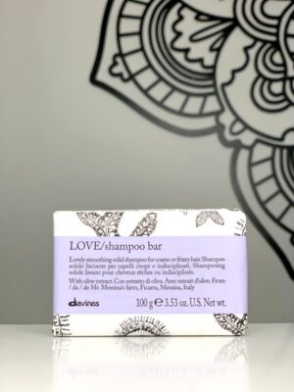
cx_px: 147
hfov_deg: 28.0
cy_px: 196
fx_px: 589
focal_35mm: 52
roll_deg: +0.3
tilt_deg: +9.5
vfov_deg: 36.8
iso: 40
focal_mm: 6
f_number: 2.4
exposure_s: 1/98
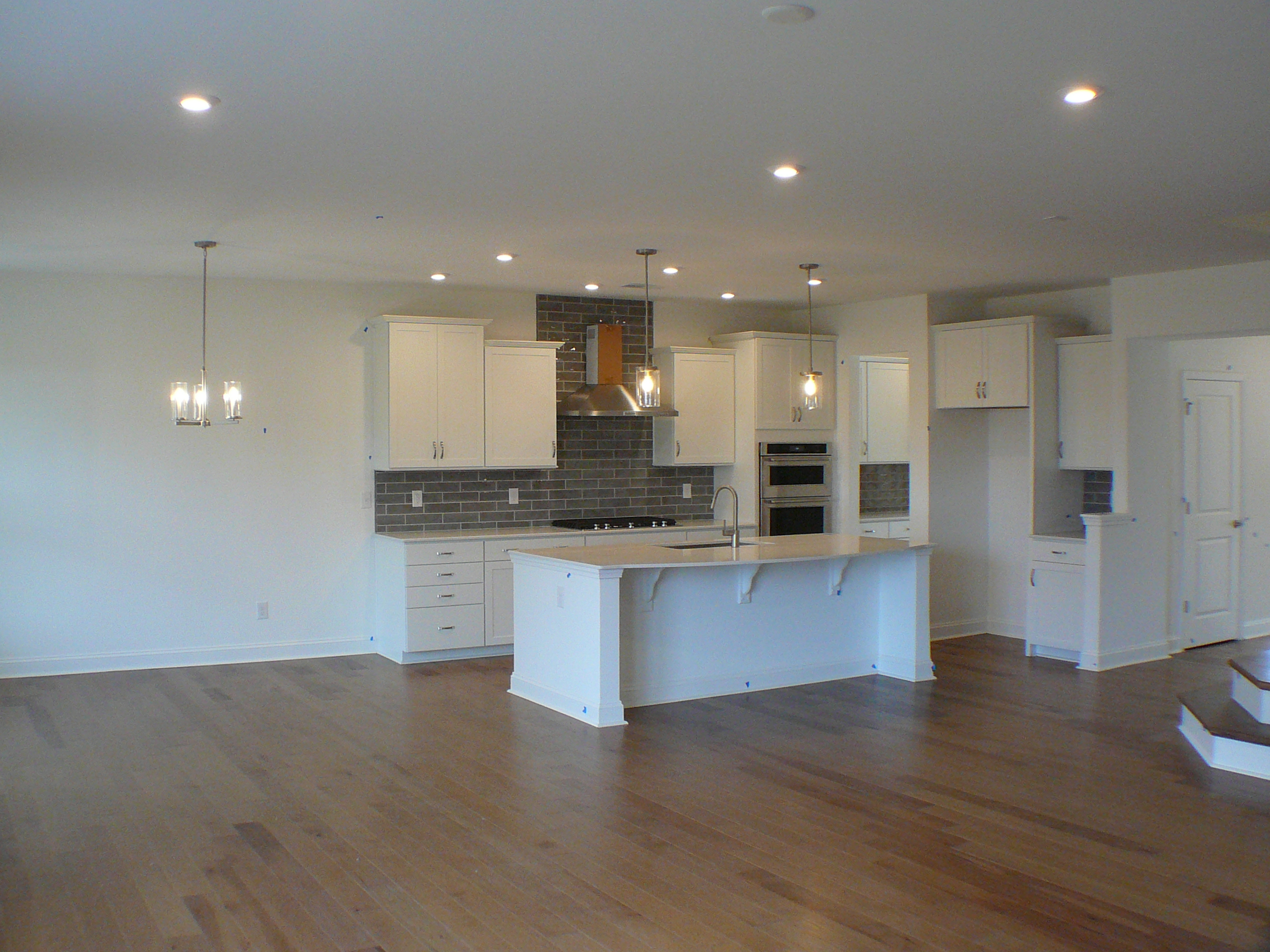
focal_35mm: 47
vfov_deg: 30.9
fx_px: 1724
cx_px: 635
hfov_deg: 40.4
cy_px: 476
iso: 200
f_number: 3.3
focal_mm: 7
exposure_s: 1/80
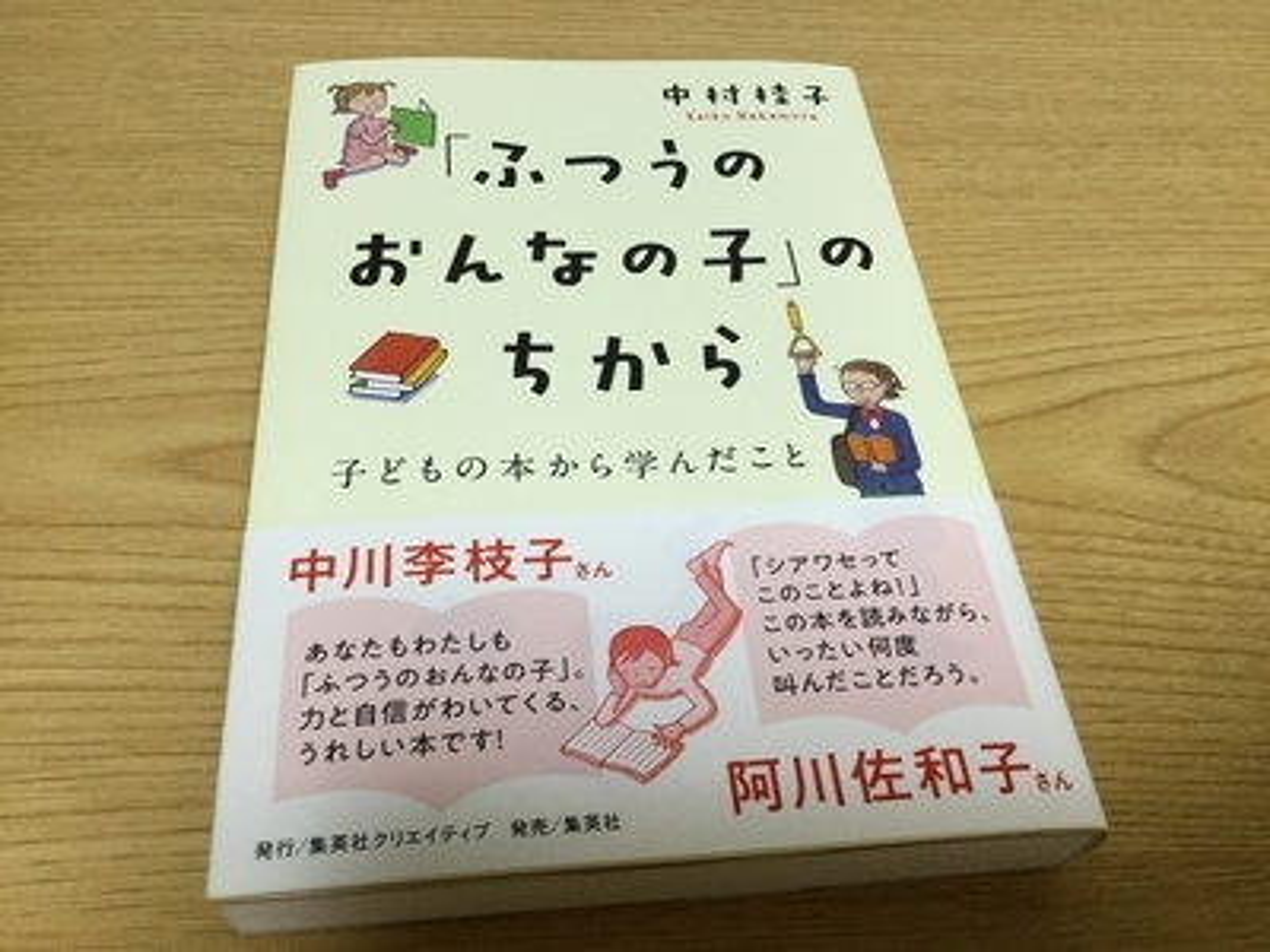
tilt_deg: -54.2
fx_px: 1137
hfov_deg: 58.4
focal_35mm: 31
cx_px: 635
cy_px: 476
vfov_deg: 45.4
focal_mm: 3.3
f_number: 2.4
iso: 40
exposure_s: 1/30
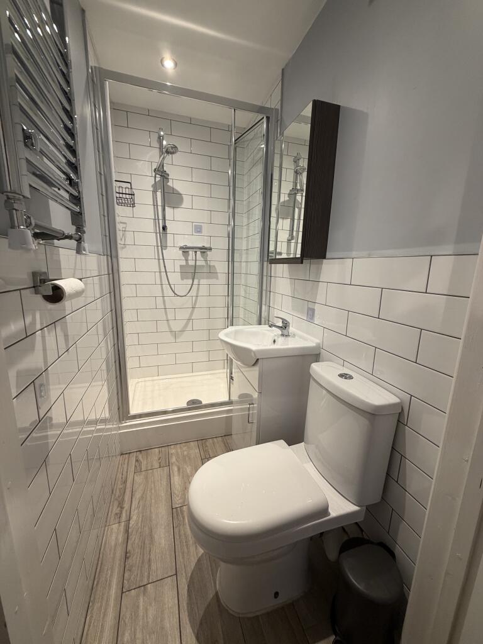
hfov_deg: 85.7
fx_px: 260
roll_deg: -1.8
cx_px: 242
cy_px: 322
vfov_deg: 102.1
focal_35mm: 14
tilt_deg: -11.6
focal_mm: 2.22
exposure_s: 1/50
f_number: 2.2
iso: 200
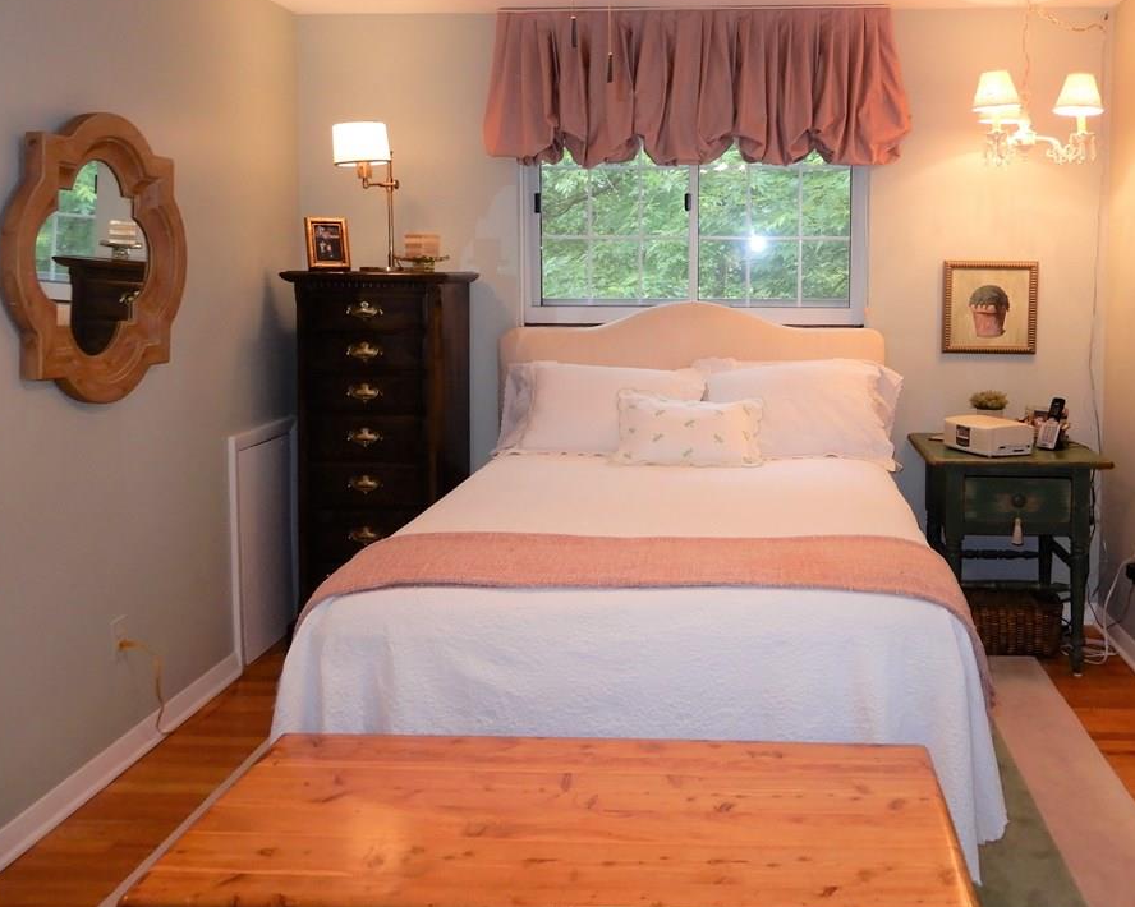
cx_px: 639
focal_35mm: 27
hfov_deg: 63.9
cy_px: 430
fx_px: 907
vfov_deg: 53.1
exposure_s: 1/30
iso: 200
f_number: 3.4
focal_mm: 4.3
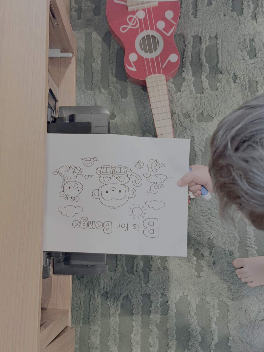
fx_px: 488
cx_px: 132
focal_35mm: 48
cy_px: 176
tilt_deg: -80.7
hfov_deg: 30.3
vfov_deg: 39.7
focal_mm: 6.76
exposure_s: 1/40
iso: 320
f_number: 1.78
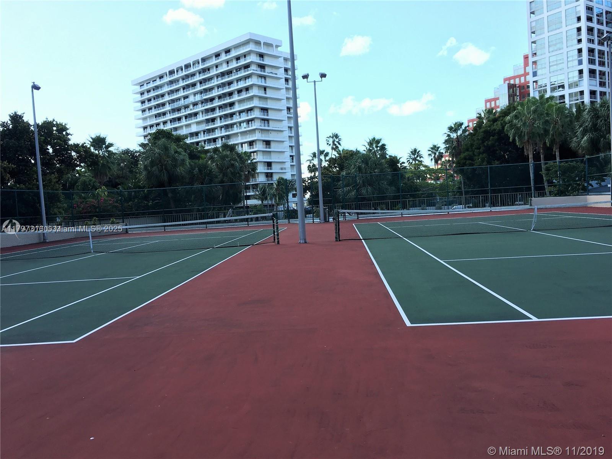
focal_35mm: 29
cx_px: 306
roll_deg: +2.4
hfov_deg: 61.7
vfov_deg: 48.2
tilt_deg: -2.0
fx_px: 513
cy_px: 230
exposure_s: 1/234
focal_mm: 4.15
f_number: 2.2
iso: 25
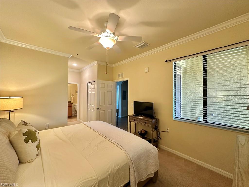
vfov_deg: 85.7
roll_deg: -0.3
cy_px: 94
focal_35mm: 14
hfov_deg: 102.1
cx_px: 124
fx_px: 101
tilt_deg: +0.5
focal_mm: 2.22
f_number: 2.2
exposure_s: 1/60
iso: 320
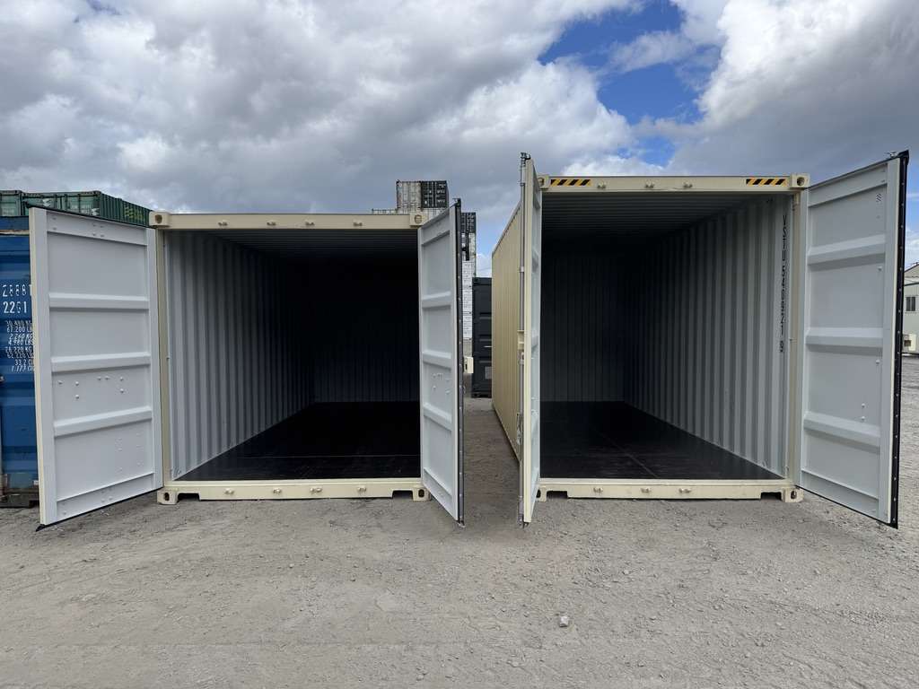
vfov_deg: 56.8
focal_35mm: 24
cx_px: 460
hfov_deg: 71.6
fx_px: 637
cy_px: 344
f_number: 1.78
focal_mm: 6.76
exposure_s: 1/3802
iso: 80
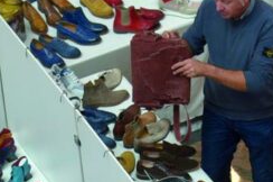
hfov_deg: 3.7
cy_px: 279
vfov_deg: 2.5
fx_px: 4196
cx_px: 104
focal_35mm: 554
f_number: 5
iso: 1000
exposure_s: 1/200
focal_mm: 100
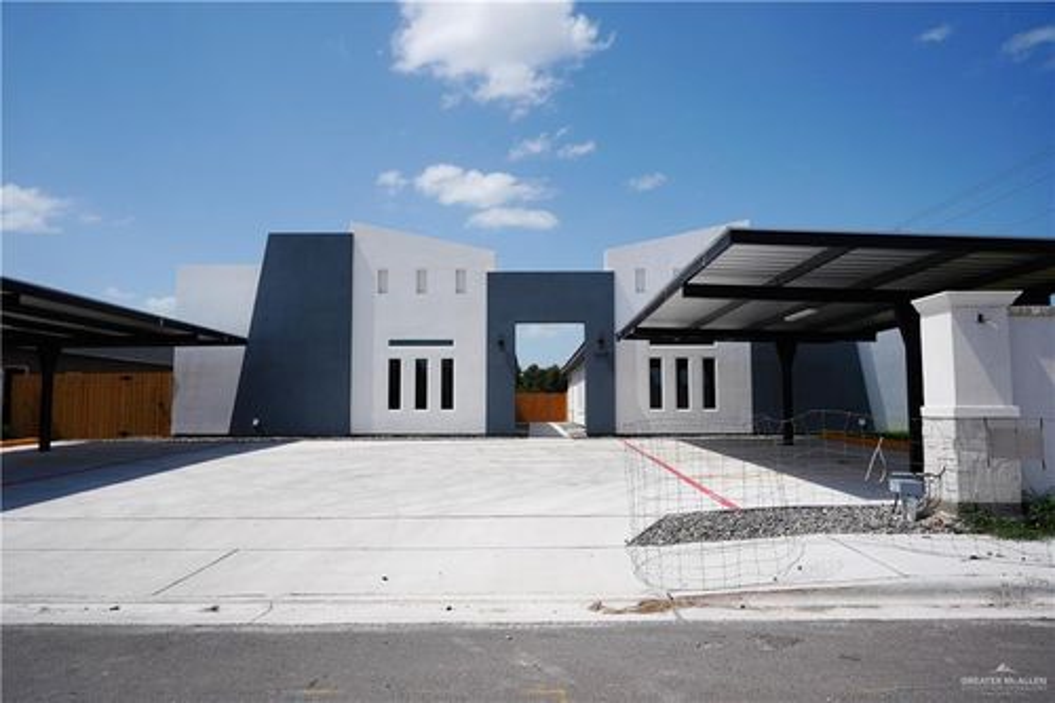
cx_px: 528
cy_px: 352
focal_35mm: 24
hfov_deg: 73.8
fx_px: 703
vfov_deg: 53.1
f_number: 5
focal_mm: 24
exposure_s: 1/1600
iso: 100
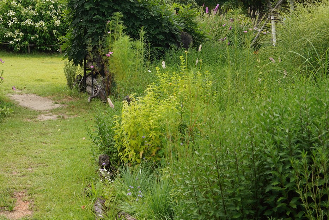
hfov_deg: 26.8
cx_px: 99
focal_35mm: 75
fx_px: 686
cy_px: 45
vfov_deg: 18.0
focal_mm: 35
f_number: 7.1
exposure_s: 1/100
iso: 100
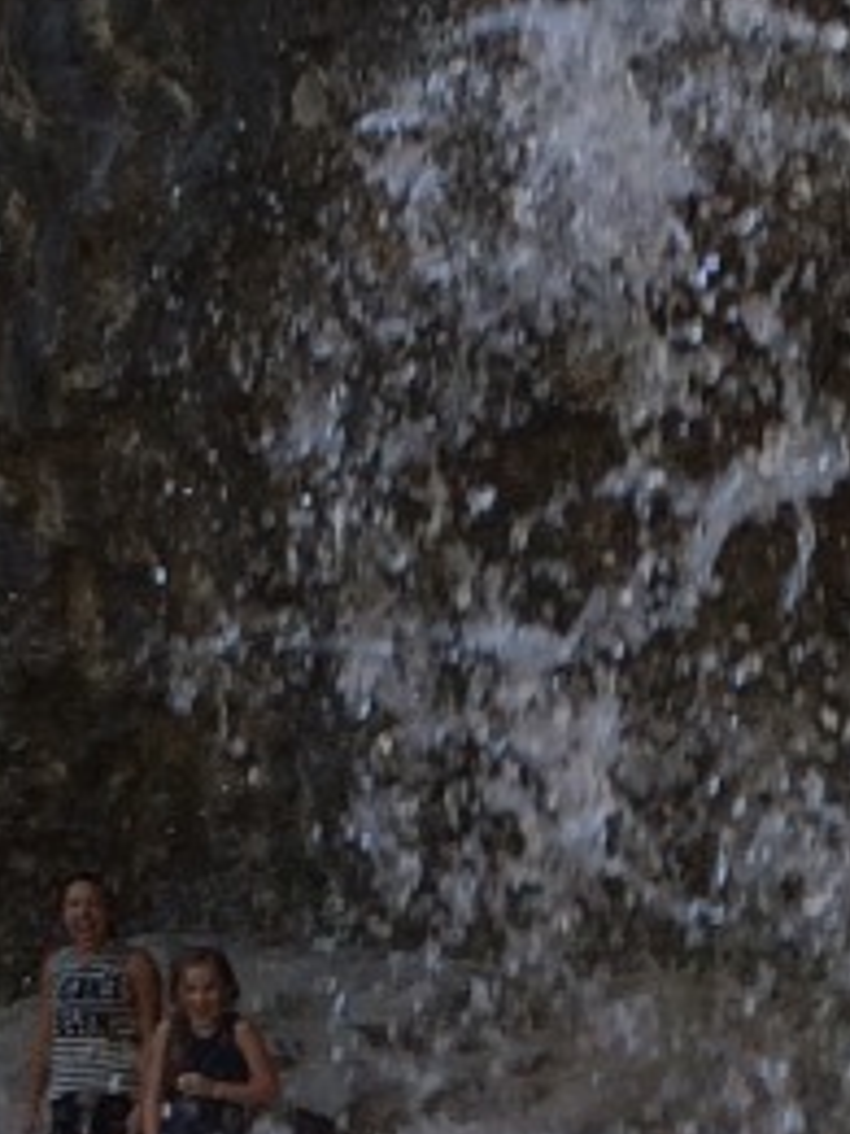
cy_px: 1646
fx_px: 4977
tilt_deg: -10.8
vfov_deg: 12.4
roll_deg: +1.0
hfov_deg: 9.7
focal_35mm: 152
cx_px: 728
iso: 32
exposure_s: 1/547
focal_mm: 4.15
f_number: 2.2
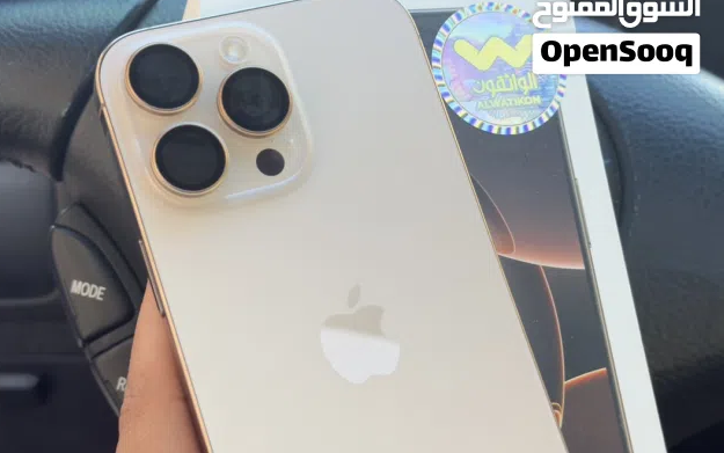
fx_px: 750
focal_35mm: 38
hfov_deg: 51.5
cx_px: 358
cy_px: 241
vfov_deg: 33.6
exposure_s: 1/85
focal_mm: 6.76
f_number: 1.78
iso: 100
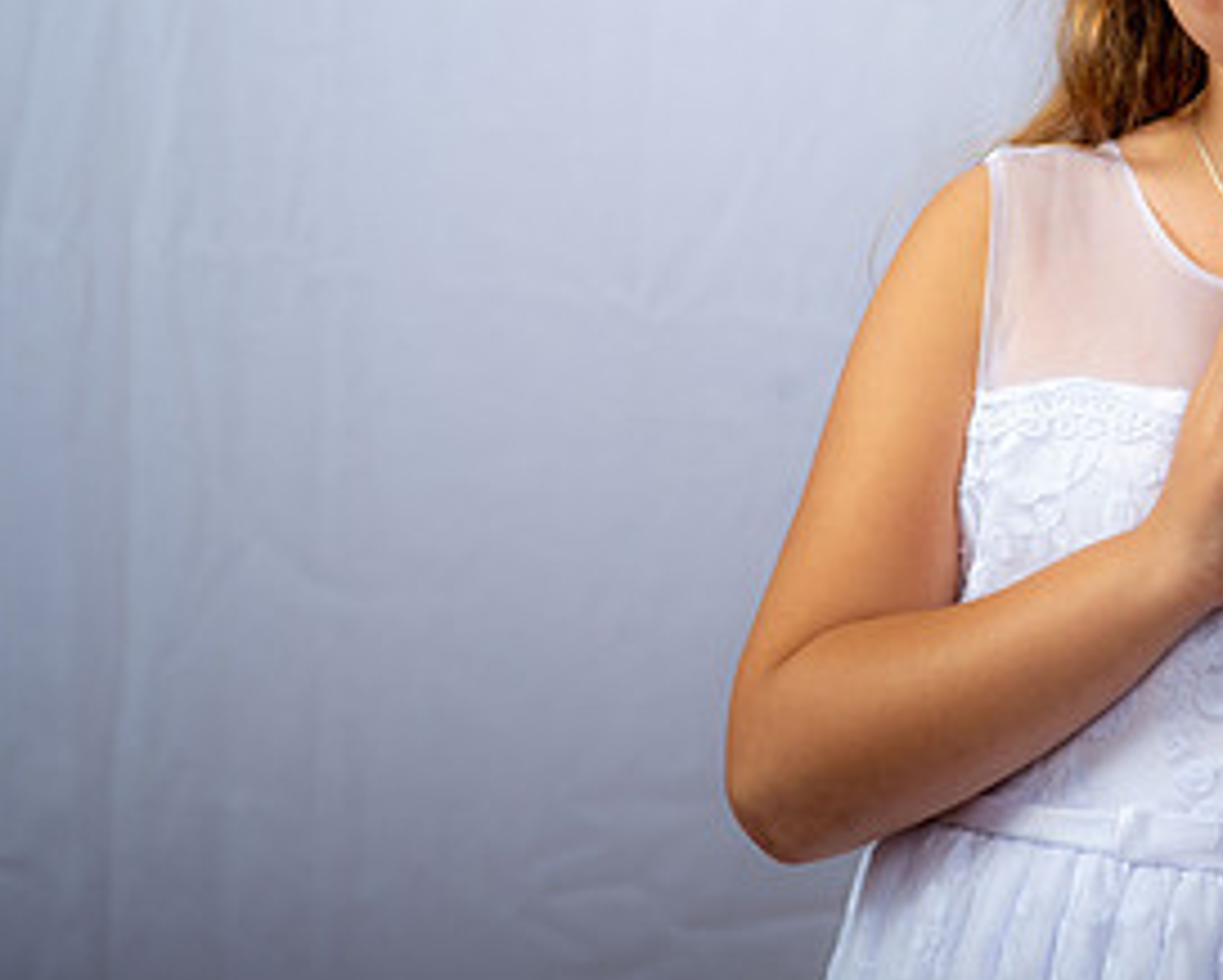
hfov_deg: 13.6
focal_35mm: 140
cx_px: 1219
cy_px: 211
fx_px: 5071
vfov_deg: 11.0
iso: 250
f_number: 6.3
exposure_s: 1/200
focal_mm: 70
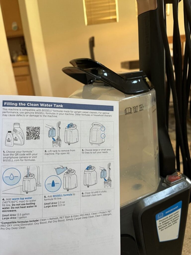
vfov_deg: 67.3
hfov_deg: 53.1
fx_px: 191
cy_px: 128
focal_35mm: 26
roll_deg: +5.2
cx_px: 96
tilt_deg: -16.6
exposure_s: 1/60
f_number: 1.6
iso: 160
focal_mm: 5.1
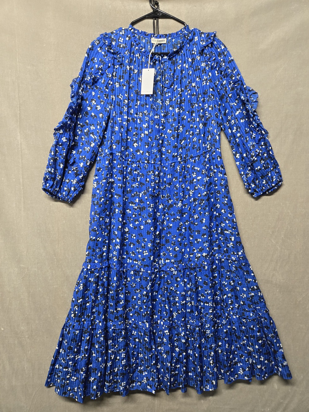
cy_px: 206
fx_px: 274
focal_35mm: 23
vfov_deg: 73.9
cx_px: 154
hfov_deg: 58.9
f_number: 1.8
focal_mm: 5.4
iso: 1000
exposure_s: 1/120
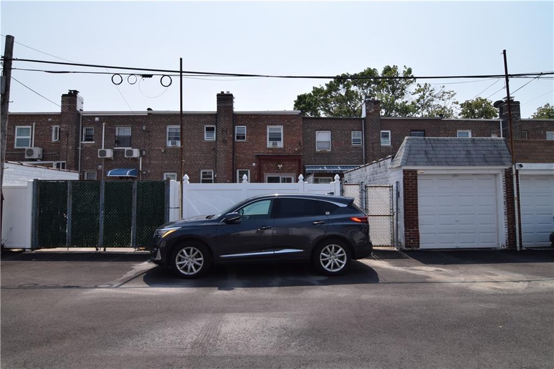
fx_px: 277
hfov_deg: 90.0
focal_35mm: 18
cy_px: 184
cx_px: 277
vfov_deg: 67.3
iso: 100
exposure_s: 1/200
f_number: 10
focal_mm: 12
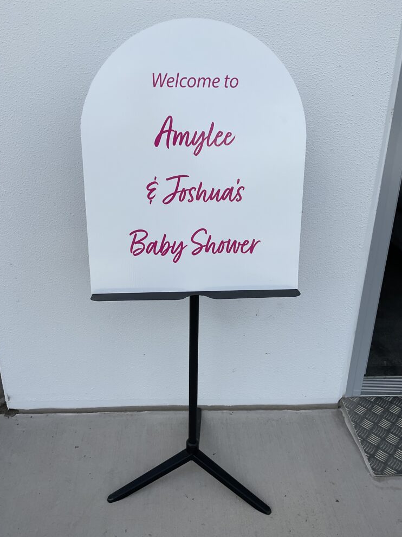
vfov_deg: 60.0
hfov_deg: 46.8
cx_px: 195
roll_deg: +0.1
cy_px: 272
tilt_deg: -23.6
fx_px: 465
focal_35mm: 30
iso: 16
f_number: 1.8
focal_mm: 3
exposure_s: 1/1250
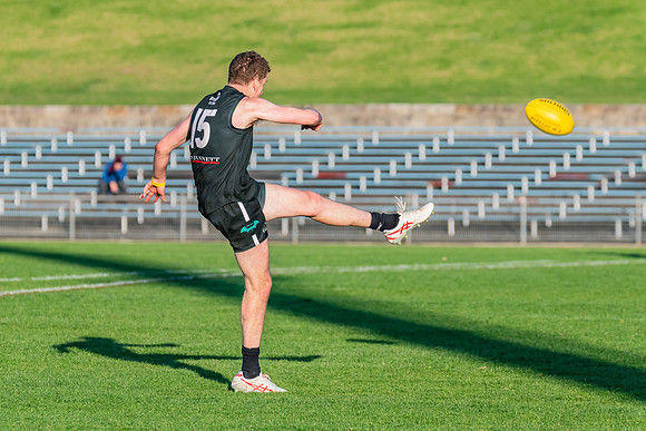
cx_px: 273
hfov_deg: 5.5
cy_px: 213
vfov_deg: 3.7
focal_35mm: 375
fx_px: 6732
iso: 800
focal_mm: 310
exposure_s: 1/1600
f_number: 8
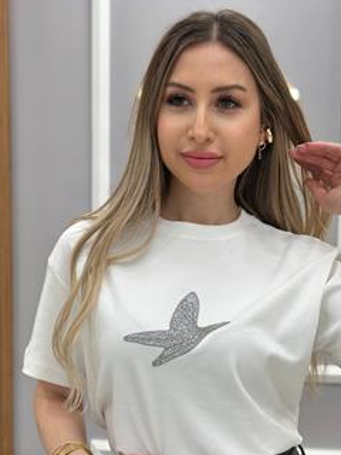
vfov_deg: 24.6
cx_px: 200
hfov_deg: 18.9
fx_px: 1024
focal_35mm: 78
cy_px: 361
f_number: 1.78
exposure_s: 1/100
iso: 80
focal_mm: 6.86
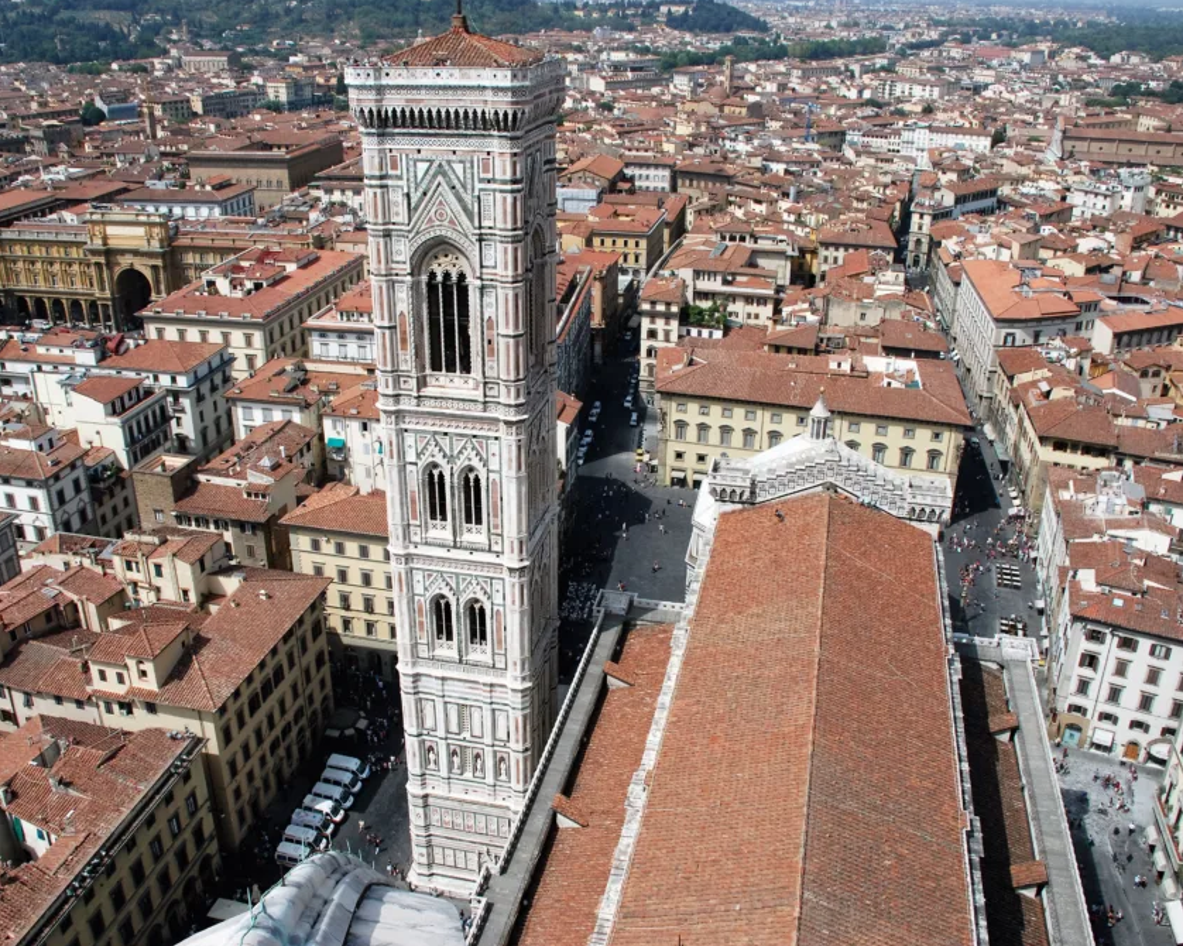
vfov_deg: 47.1
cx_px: 562
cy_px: 478
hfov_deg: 57.2
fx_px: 1085
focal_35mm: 31
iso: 200
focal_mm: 18
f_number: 9
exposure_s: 1/320
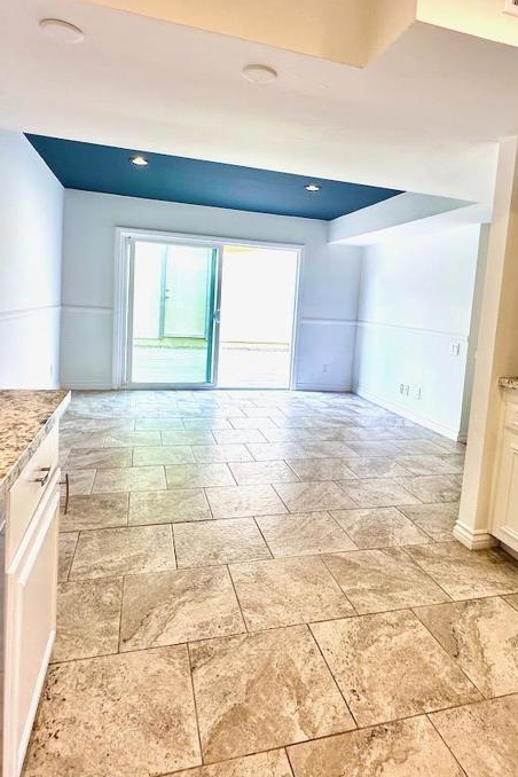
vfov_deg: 78.3
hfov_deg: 57.1
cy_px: 346
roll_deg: -3.7
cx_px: 285
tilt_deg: -5.1
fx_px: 475
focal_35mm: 22
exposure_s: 1/120
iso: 64
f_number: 2.2
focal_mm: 2.22
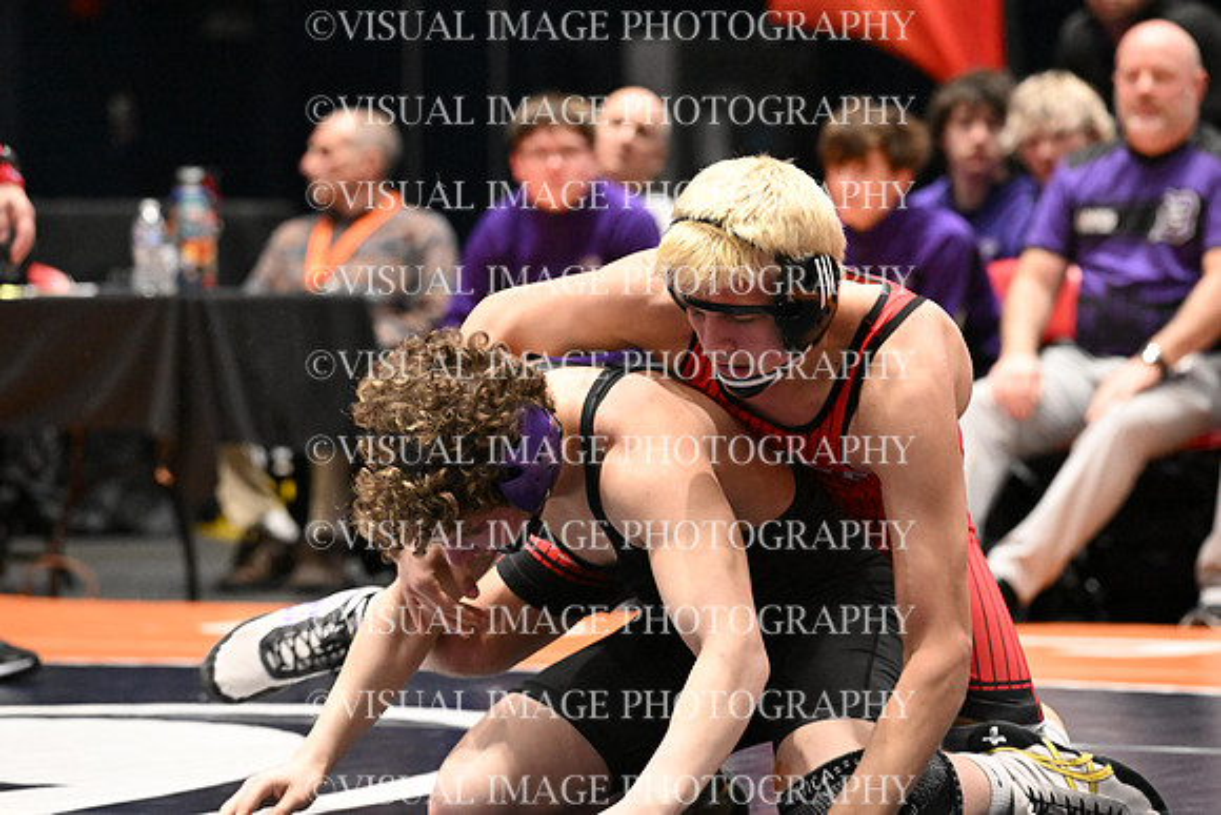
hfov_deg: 10.3
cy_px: 408
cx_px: 610
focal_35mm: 200
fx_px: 6785
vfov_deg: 6.9
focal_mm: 200
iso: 12800
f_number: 5.6
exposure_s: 1/550
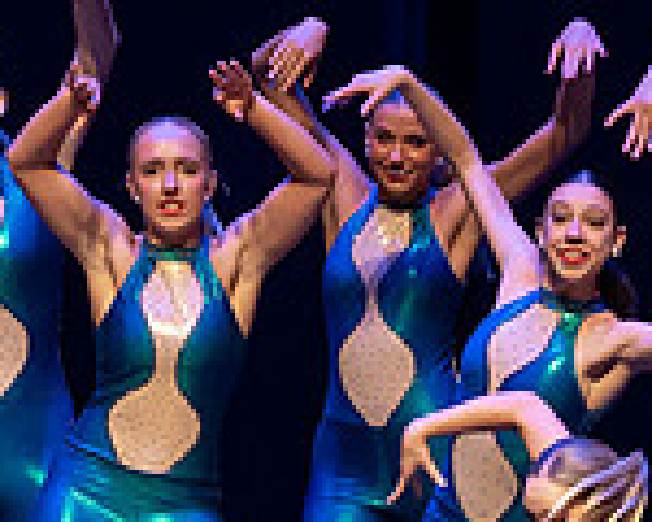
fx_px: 7777
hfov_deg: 4.8
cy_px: 480
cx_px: 202
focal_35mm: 403
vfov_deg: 3.8
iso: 3200
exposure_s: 1/640
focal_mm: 92
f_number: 2.8
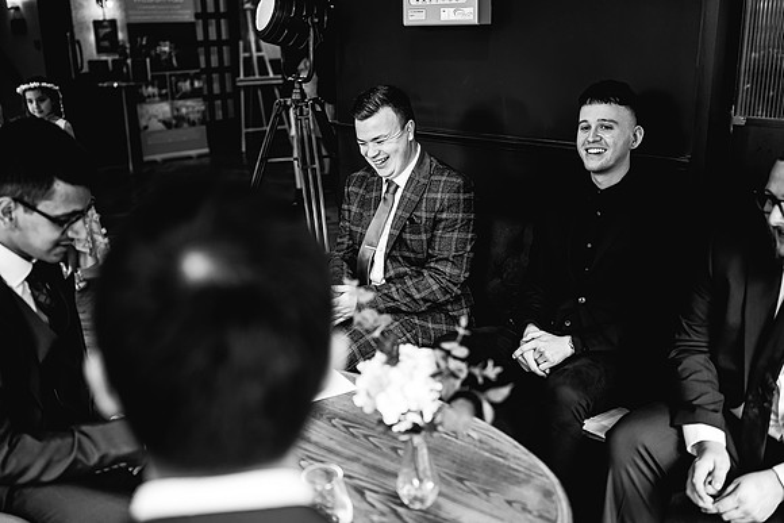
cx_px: 392
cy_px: 262
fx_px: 777
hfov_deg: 53.6
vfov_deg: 37.2
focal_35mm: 36
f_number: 2
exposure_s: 1/250
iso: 2000
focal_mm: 35
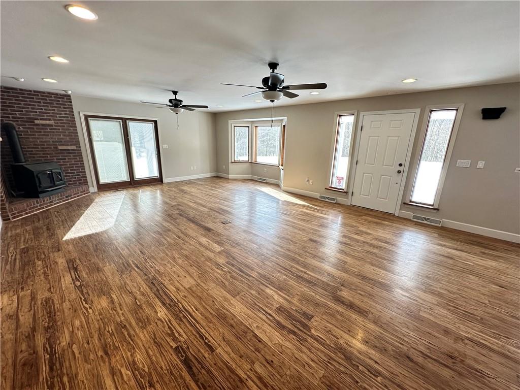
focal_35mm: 14
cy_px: 195
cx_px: 260
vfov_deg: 85.7
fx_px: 210
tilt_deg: -15.4
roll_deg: -1.1
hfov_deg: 102.1
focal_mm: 2.22
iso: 125
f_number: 2.2
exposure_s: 1/120
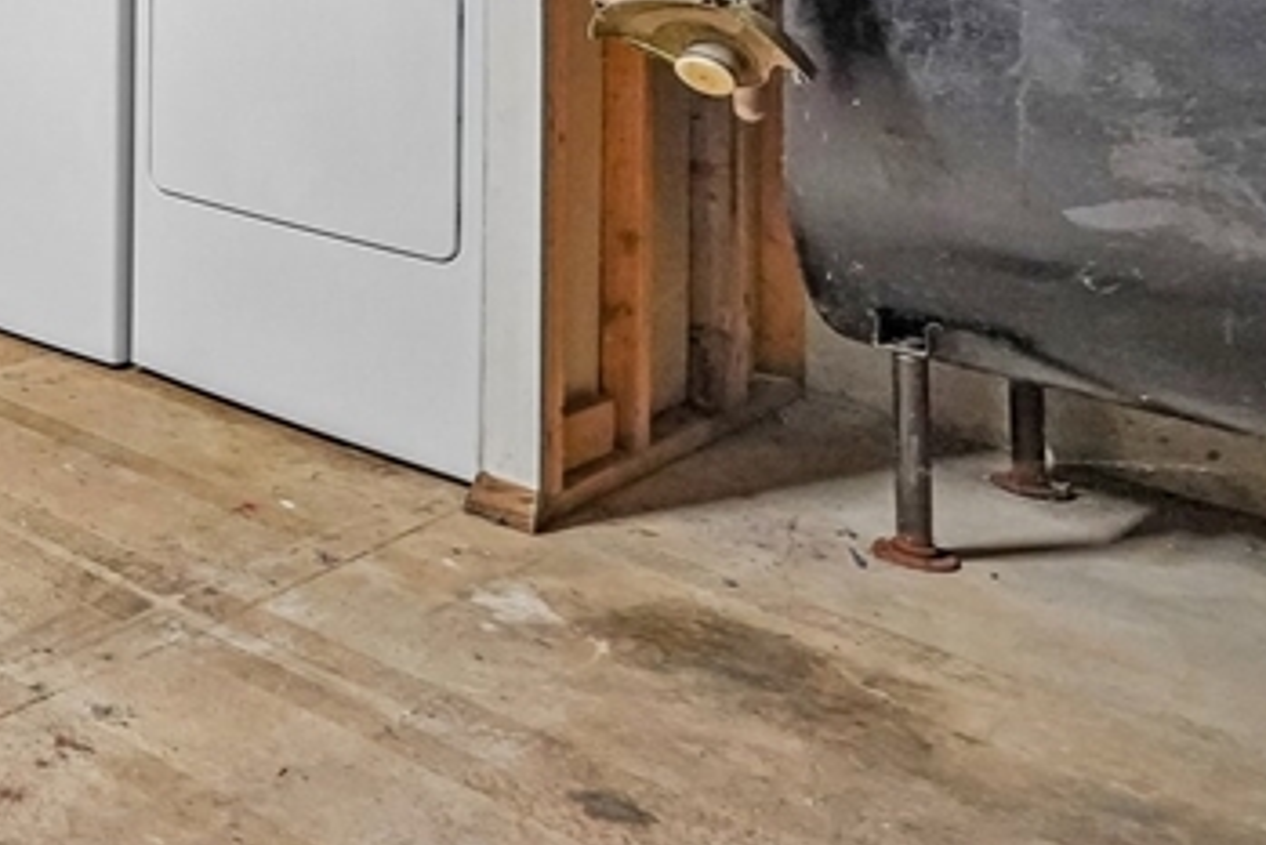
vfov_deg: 24.1
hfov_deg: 29.0
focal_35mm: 47
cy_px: -332
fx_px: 1653
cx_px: -566
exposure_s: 1/30
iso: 2500
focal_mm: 16
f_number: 8
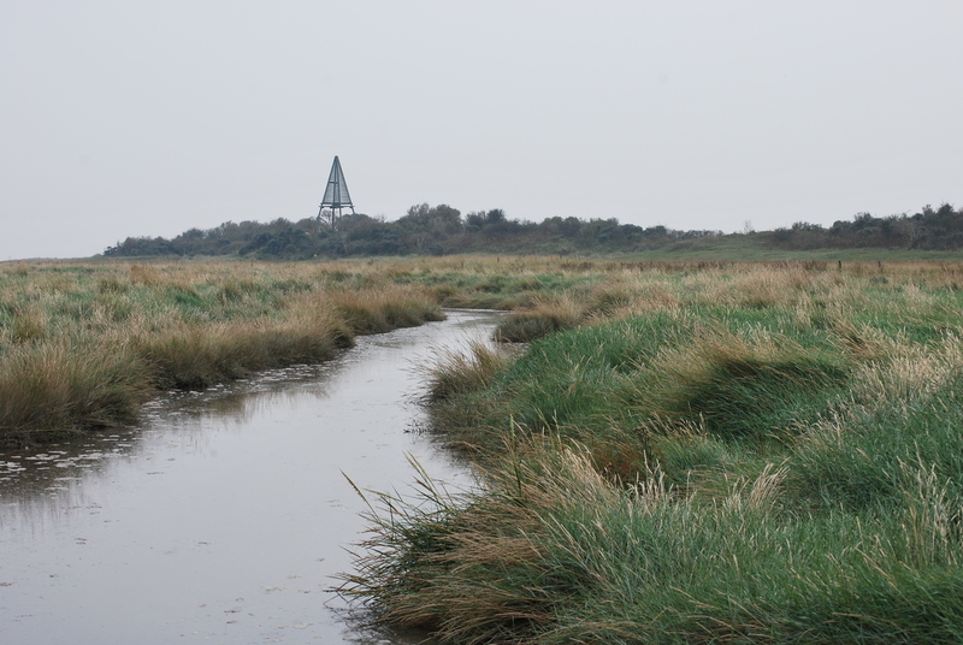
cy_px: 322
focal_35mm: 82
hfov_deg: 24.6
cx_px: 482
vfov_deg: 16.6
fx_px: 2210
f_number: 10
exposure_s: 1/250
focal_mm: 55
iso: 200
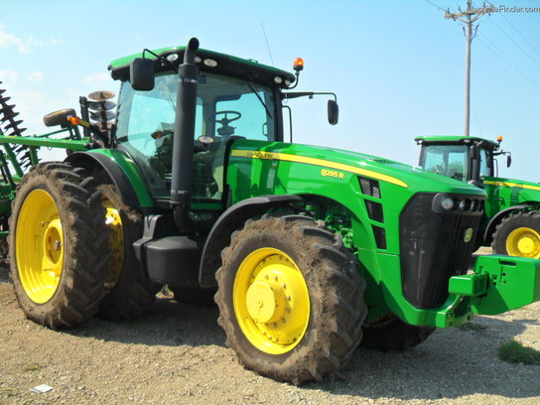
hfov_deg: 52.6
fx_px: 546
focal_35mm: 35
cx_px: 270
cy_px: 202
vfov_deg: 40.7
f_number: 8.9
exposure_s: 1/125
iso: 100
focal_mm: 6.2
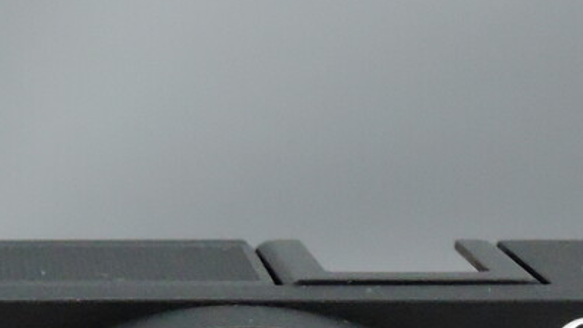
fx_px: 2551
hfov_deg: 12.8
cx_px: -41
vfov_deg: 7.1
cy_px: 652
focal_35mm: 165
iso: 1600
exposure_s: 1/125
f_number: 5.6
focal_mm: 10.7
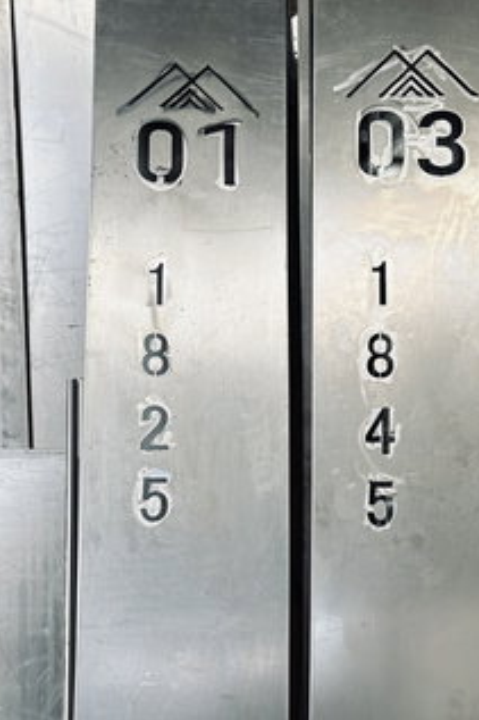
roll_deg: -2.2
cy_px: 510
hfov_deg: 30.7
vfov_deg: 45.3
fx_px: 839
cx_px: 415
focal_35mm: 42
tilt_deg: -13.3
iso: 80
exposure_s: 1/381
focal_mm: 6.86
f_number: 1.78
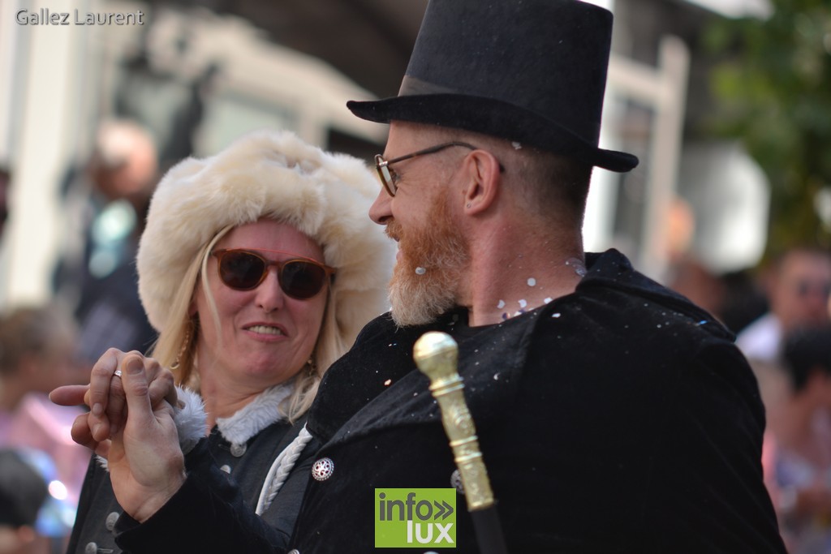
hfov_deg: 10.2
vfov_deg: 6.8
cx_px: 416
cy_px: 277
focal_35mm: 202
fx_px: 4675
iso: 100
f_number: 2.8
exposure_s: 1/500
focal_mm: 135
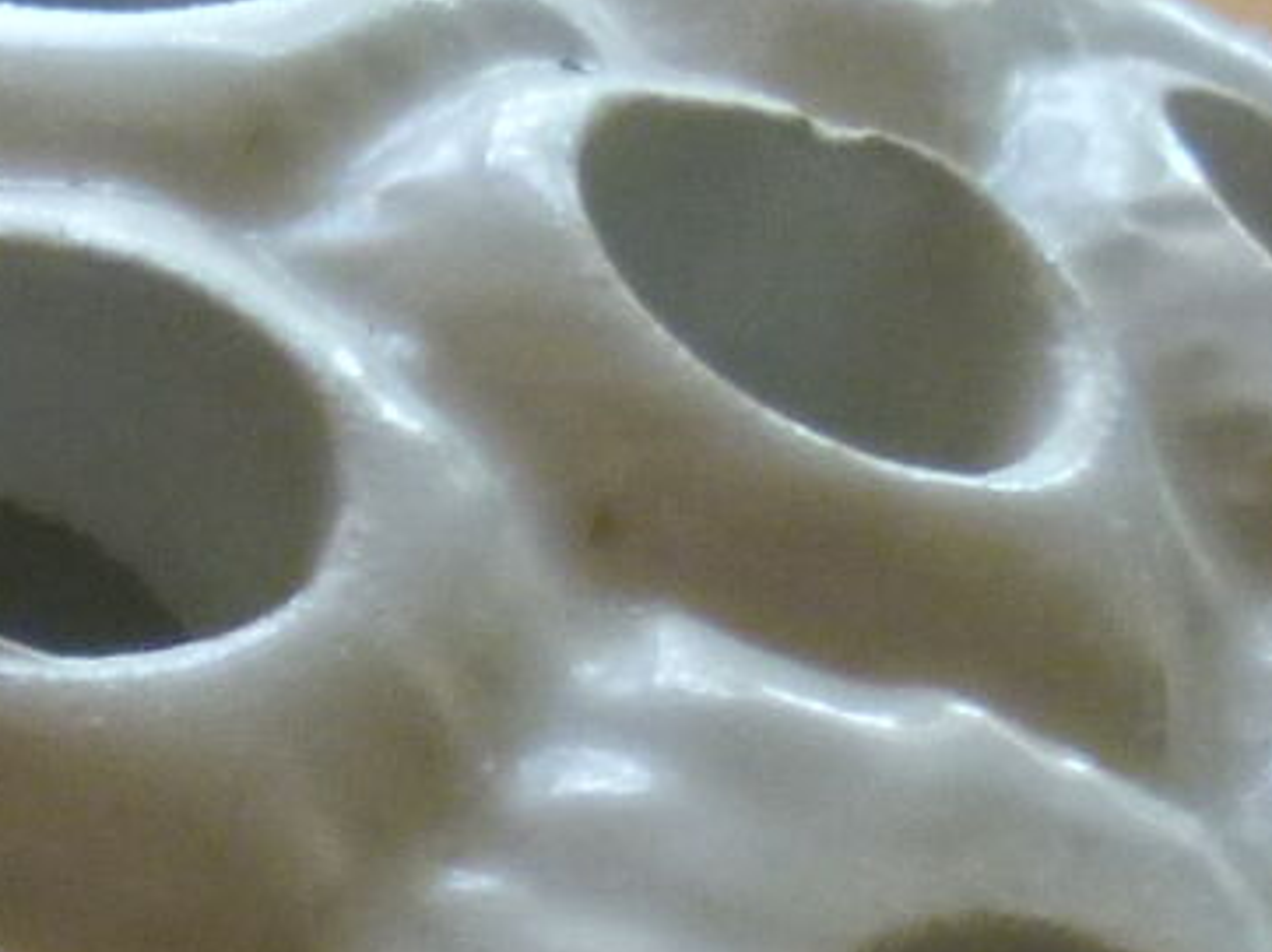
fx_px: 6500
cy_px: 2852
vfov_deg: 7.4
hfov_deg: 10.3
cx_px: -1318
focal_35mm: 177
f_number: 3.1
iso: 160
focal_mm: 4.5
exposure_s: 1/60
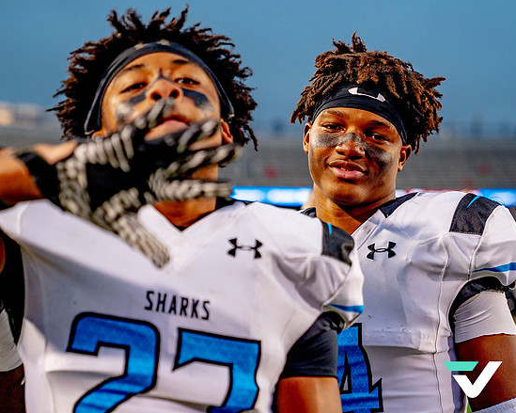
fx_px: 1389
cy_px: 219
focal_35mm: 91
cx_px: 260
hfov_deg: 21.0
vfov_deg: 16.9
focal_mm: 70
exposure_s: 1/1000
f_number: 2.8
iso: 640
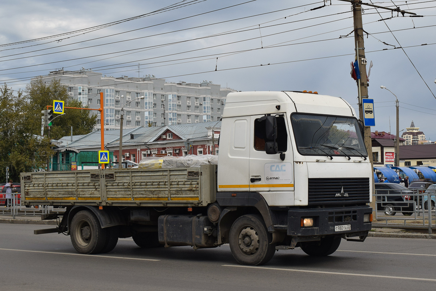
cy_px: 146
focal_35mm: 57
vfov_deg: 23.8
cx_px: 218
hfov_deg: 35.1
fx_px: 690
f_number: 7.1
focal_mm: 38
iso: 200
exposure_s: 1/800
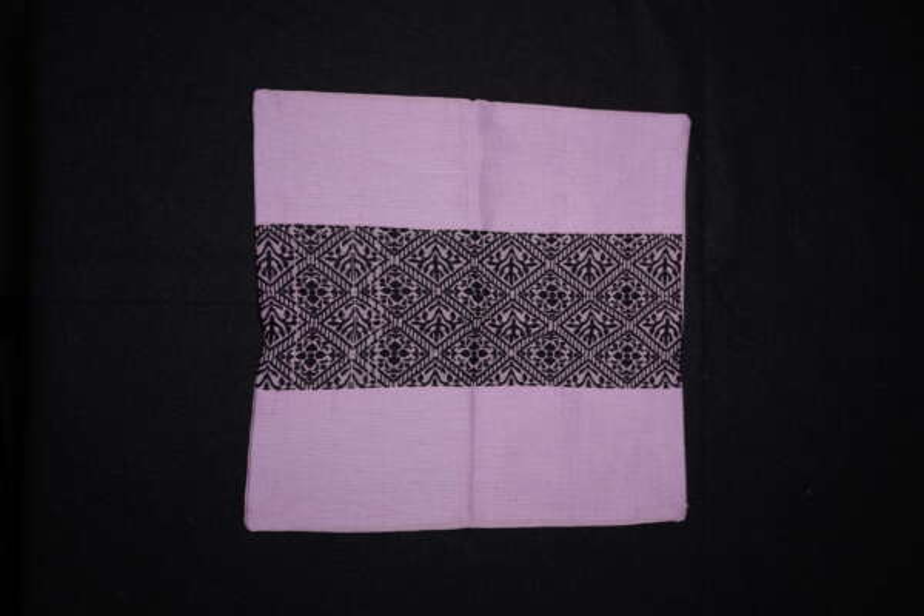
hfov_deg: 47.5
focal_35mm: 41
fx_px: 1050
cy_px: 308
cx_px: 462
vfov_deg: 32.7
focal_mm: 40.9
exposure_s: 1/125
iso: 250
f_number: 2.8
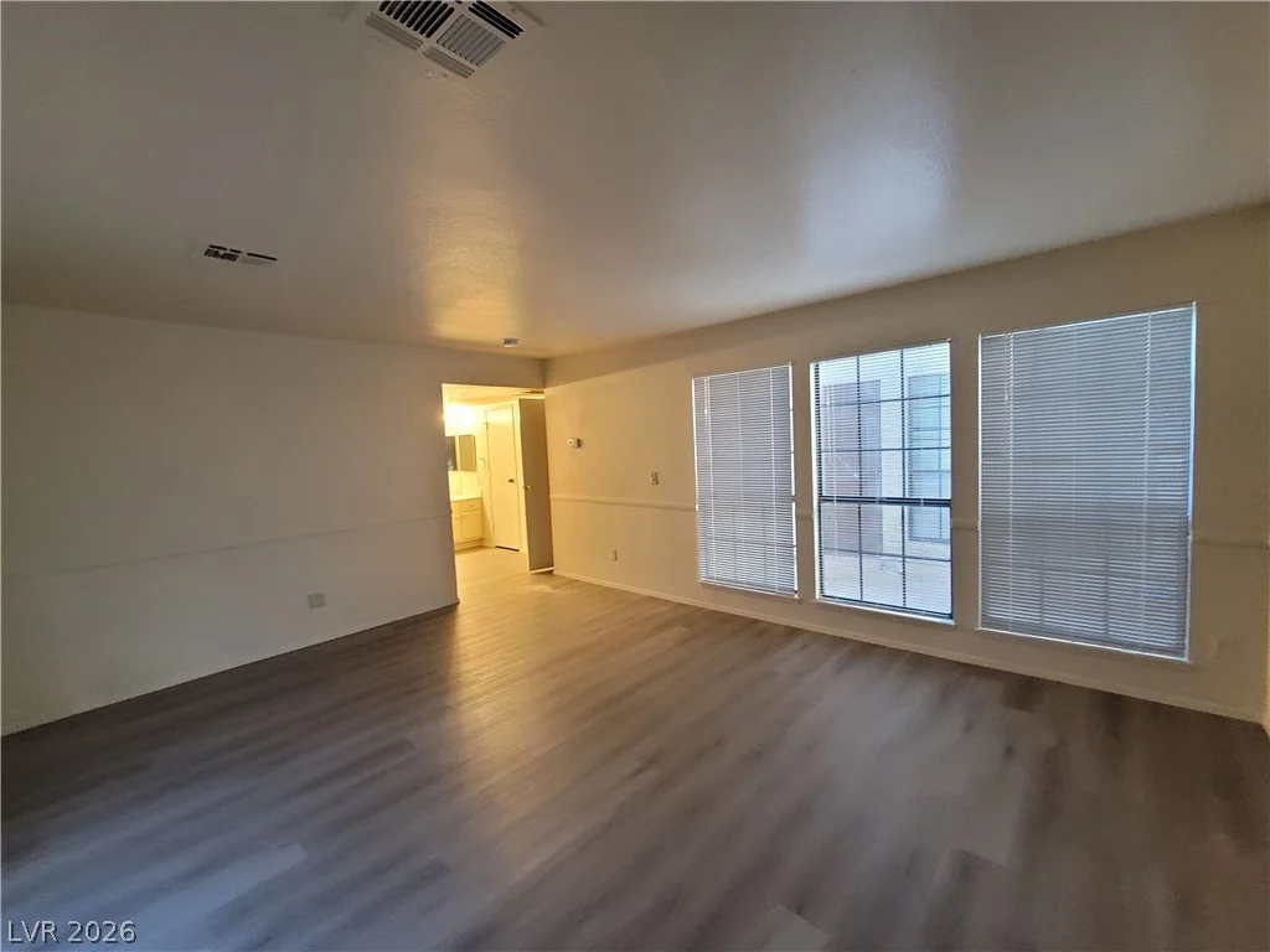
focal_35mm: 13
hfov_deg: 106.2
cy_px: 476
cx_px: 635
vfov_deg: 89.9
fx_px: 477
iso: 400
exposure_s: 1/60
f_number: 2.2
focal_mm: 2.2
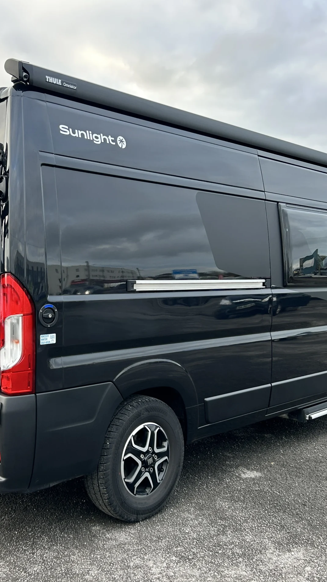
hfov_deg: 30.6
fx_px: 586
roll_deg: +0.7
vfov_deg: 52.8
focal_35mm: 38
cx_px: 81
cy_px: 290
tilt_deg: -2.7
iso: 40
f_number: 1.5
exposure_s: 1/197
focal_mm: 5.7
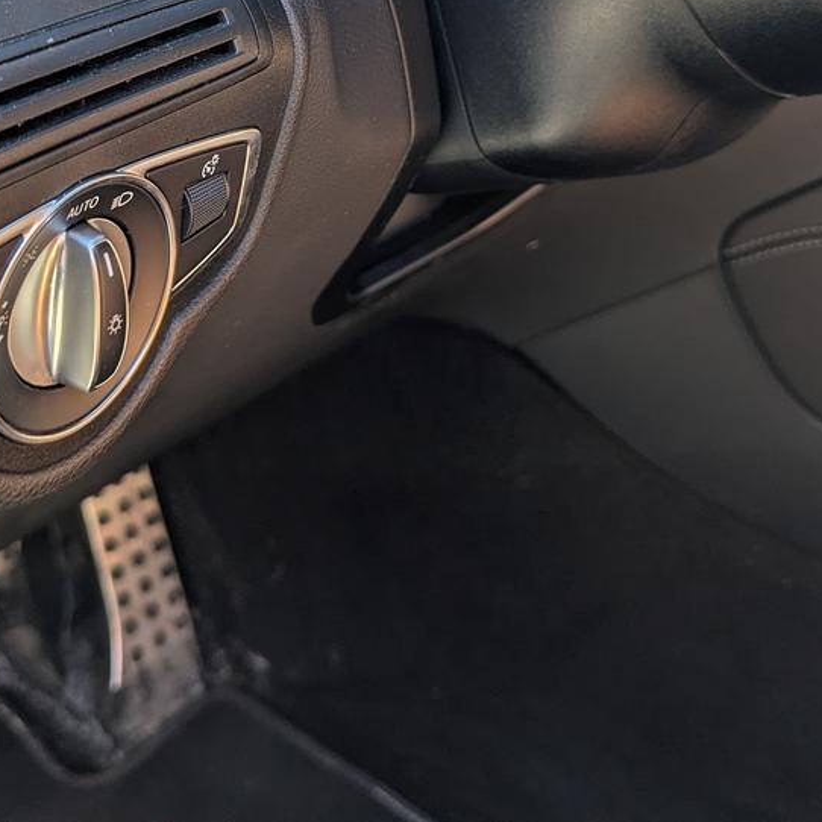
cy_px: 105
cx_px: 365
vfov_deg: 32.6
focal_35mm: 50
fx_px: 1343
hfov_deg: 34.0
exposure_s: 1/105
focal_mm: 6.81
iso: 45
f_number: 1.85
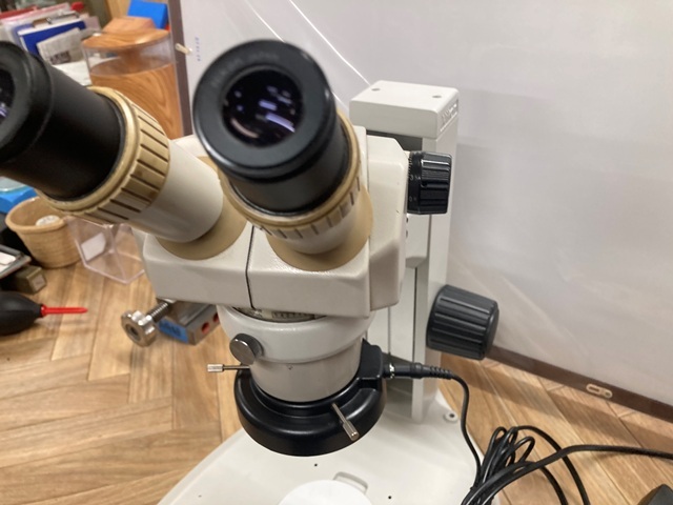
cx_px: 336
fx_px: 544
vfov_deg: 49.7
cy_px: 252
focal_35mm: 28
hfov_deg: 63.4
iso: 100
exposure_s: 1/60
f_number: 1.8
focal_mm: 3.99
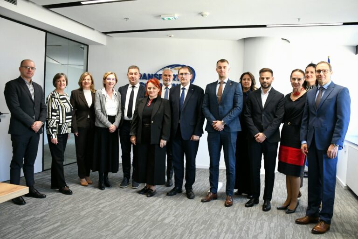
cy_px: 120
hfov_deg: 67.4
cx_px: 179
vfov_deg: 47.9
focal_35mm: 27
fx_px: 268
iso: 2500
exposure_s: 1/125
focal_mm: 18
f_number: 4.5
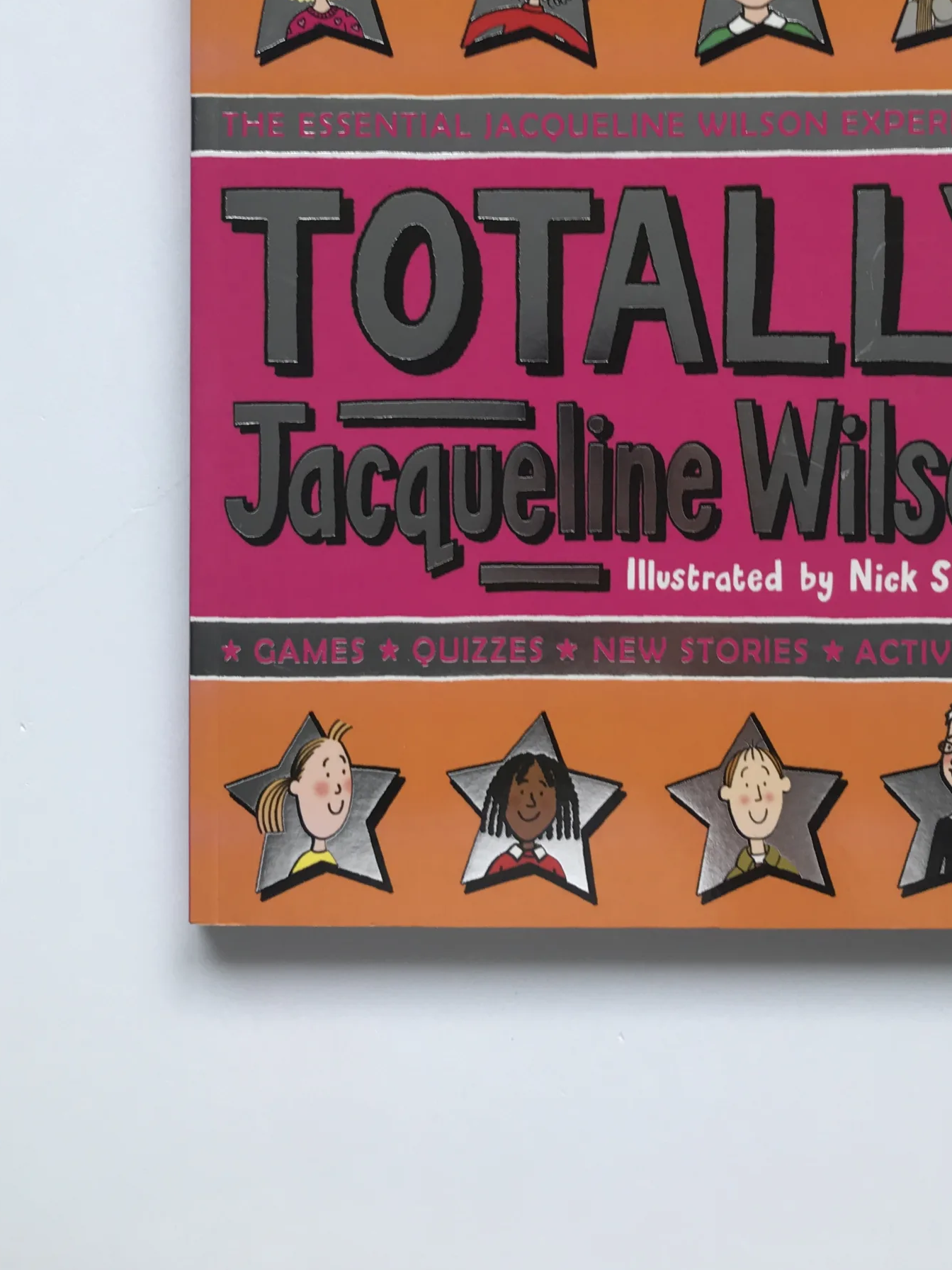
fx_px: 1467
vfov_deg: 45.7
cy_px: 372
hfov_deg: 35.7
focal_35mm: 40
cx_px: 602
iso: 25
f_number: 1.8
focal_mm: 3.99
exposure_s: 1/50
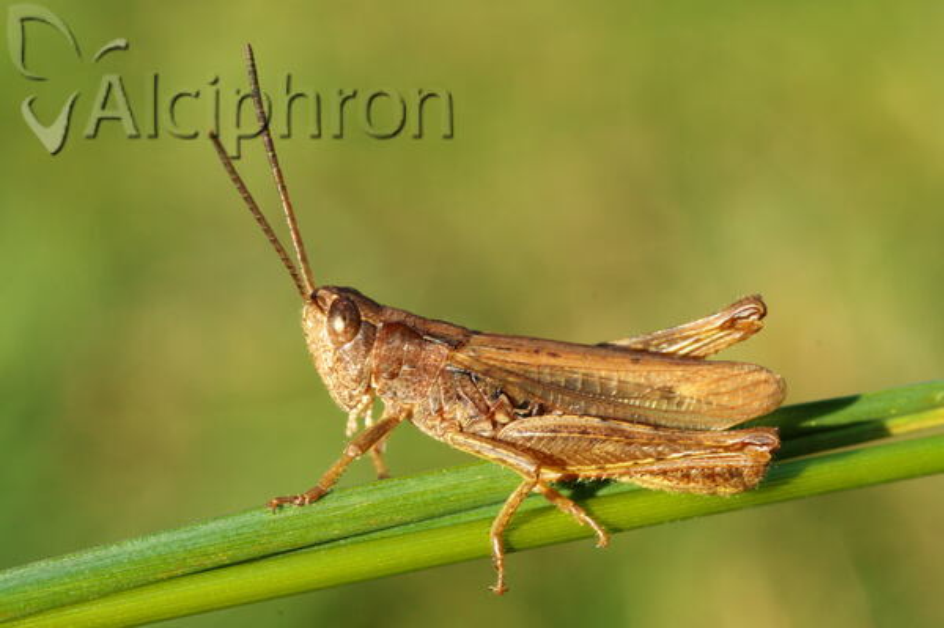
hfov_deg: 15.2
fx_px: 3537
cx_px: 472
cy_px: 314
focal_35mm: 135
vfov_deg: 10.1
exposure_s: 1/80
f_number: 16
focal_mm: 90
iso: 800
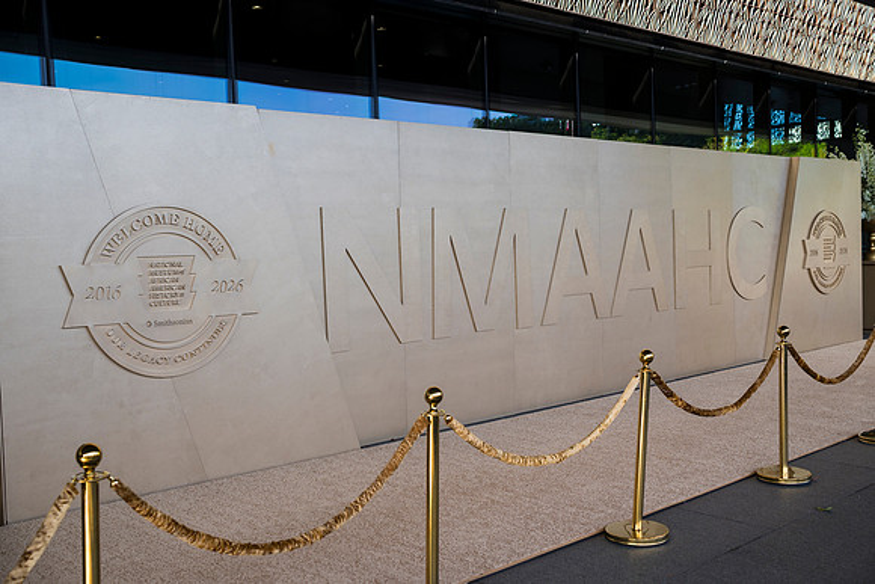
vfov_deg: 37.9
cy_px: 292
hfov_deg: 54.4
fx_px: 851
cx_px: 438
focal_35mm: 35
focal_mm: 35
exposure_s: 1/125
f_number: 4
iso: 64
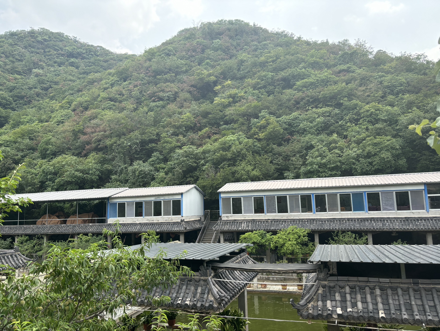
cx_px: 220
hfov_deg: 67.3
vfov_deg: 53.1
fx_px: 331
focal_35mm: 26
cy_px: 166
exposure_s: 1/880
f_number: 1.6
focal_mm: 5.96
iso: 50
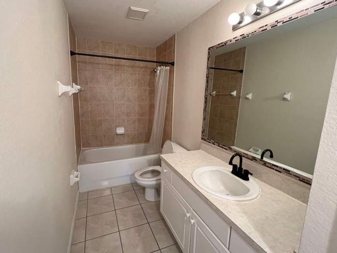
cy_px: 121
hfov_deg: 97.9
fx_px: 146
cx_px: 154
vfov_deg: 81.7
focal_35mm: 15
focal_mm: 1.57
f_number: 1.8
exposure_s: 1/60
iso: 160
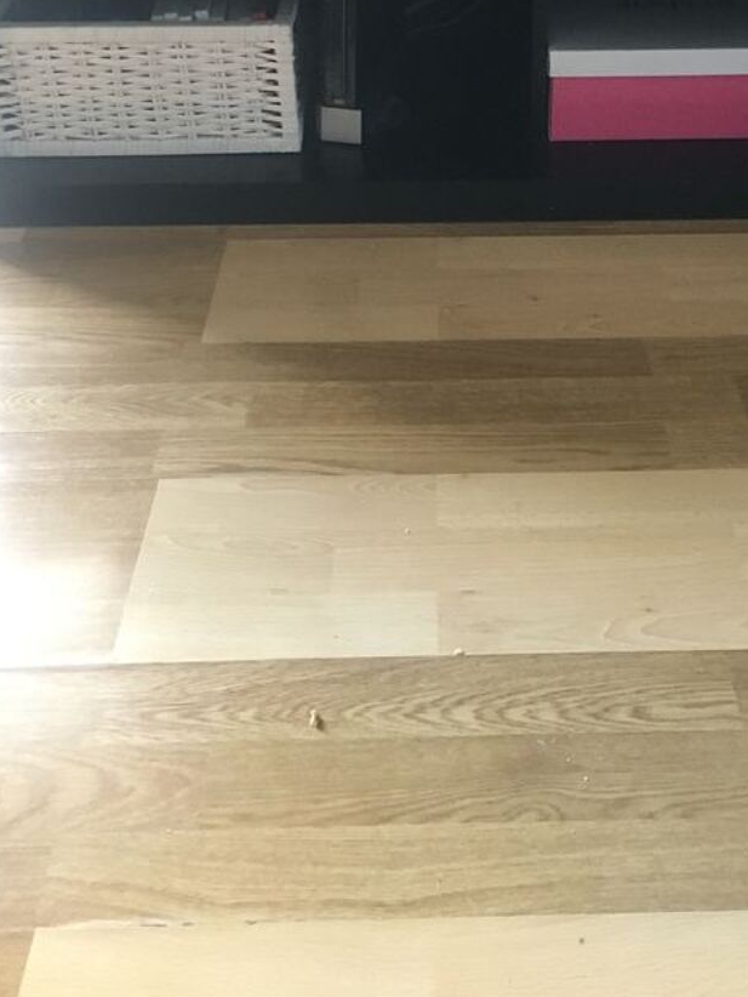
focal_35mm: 47
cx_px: 484
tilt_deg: -29.5
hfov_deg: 30.7
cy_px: 201
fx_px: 1353
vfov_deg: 38.9
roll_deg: +0.1
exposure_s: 1/17
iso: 200
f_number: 2.2
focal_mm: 4.15
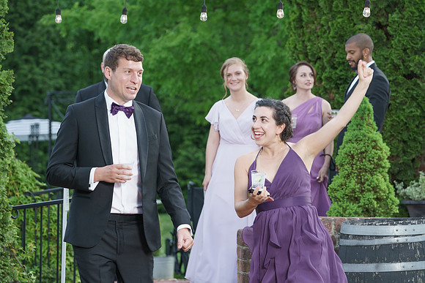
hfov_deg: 16.0
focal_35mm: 128
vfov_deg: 10.7
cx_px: 254
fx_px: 1513
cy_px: 169
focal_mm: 104
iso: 200
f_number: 4
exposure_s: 1/200
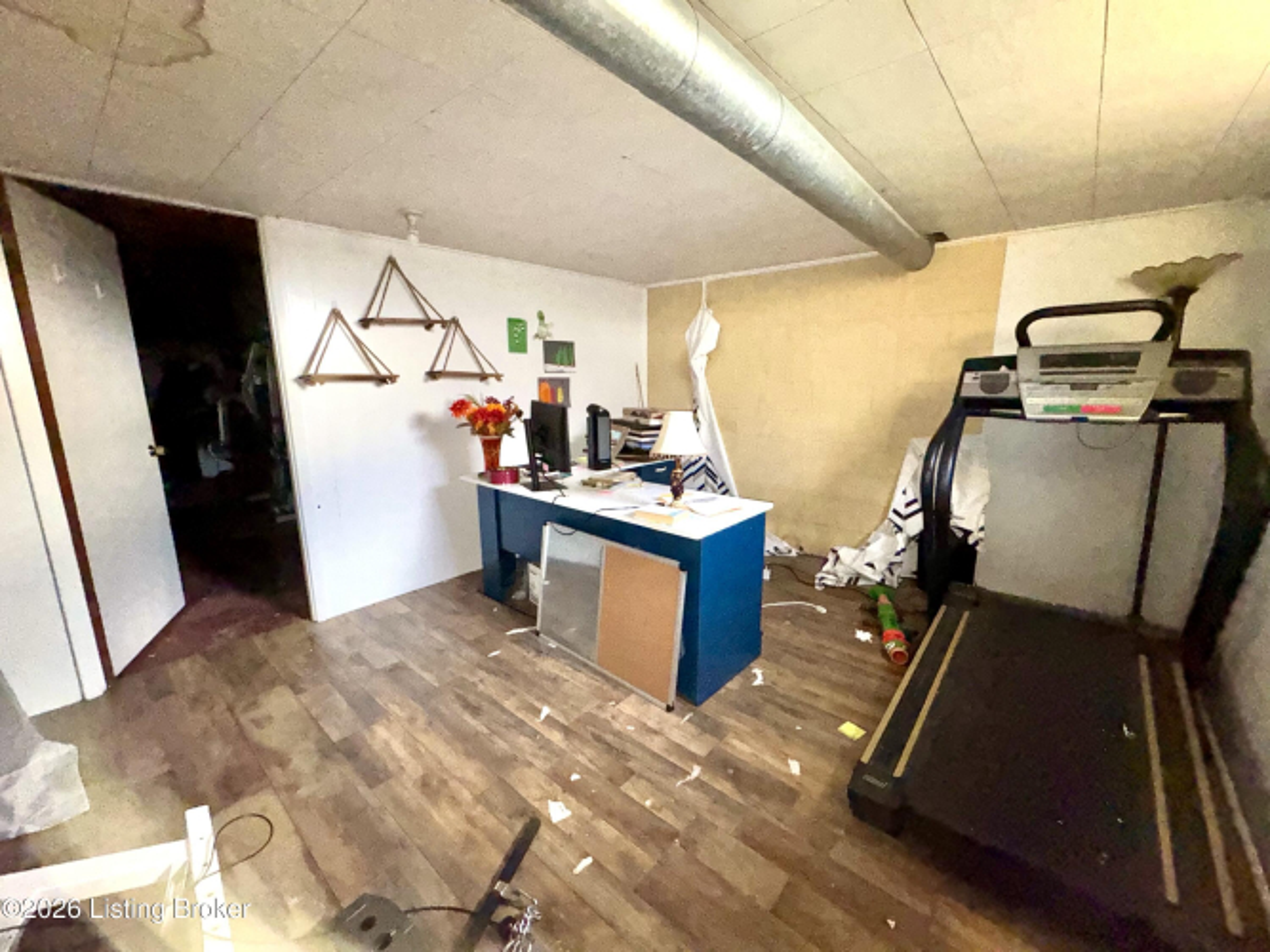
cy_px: 476
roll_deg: -0.2
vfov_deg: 85.7
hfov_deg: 102.1
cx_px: 635
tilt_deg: -12.0
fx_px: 514
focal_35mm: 14
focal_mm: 2.22
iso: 400
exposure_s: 1/60
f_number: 2.2
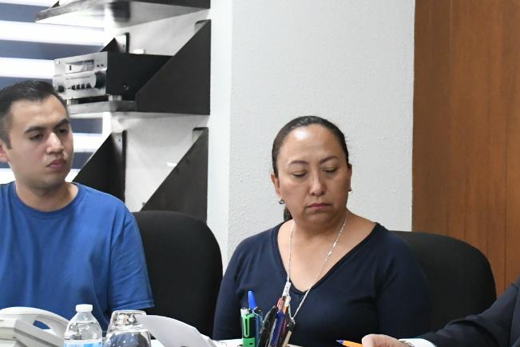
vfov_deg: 14.1
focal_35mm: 97
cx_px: 494
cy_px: 100
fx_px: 1401
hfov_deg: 20.5
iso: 5000
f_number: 5.6
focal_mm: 26
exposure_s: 1/100
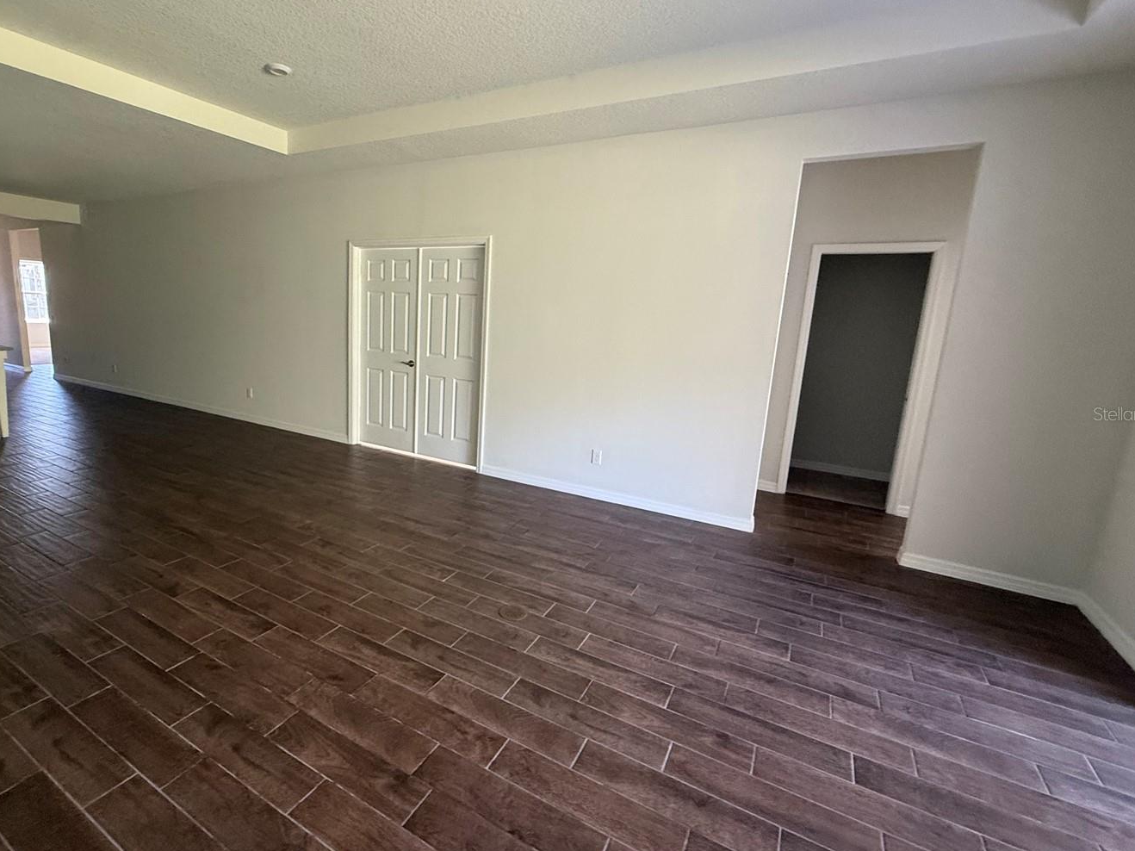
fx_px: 557
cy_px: 413
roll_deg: -2.0
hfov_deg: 90.4
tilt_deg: -10.8
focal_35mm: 17
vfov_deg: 74.7
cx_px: 486
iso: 400
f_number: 2.2
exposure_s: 1/60
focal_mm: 2.22
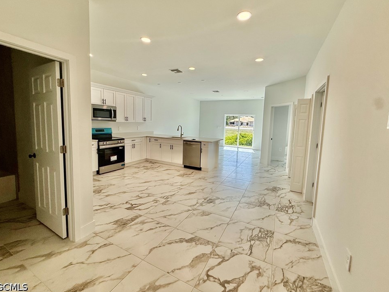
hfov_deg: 98.2
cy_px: 137
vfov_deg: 81.7
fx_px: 169
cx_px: 197
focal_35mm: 15
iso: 64
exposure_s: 1/400
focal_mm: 2.22
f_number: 2.2
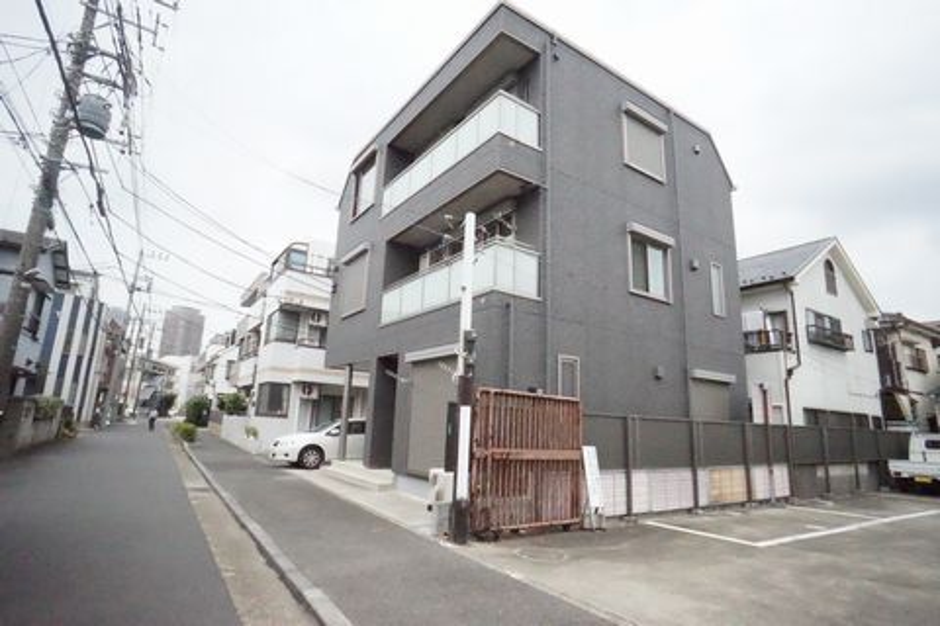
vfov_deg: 53.1
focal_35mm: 24
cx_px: 470
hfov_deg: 73.7
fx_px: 627
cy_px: 313
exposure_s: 1/4000
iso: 25600
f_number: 20
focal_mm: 16
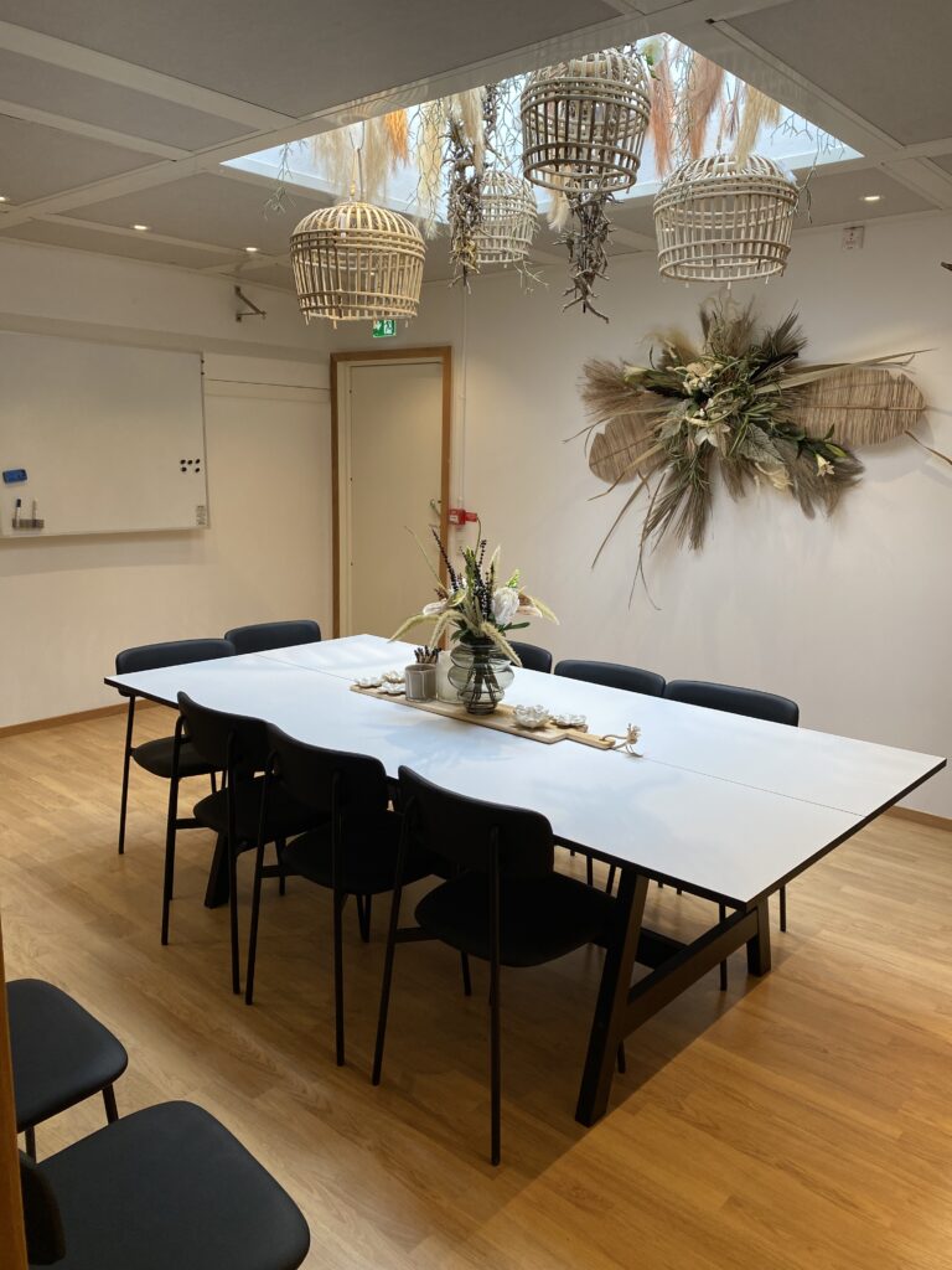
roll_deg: -1.9
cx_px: 476
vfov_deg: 67.3
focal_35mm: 26
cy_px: 635
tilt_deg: -10.0
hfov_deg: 53.1
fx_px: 953
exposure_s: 1/50
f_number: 1.8
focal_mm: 4.25
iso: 64
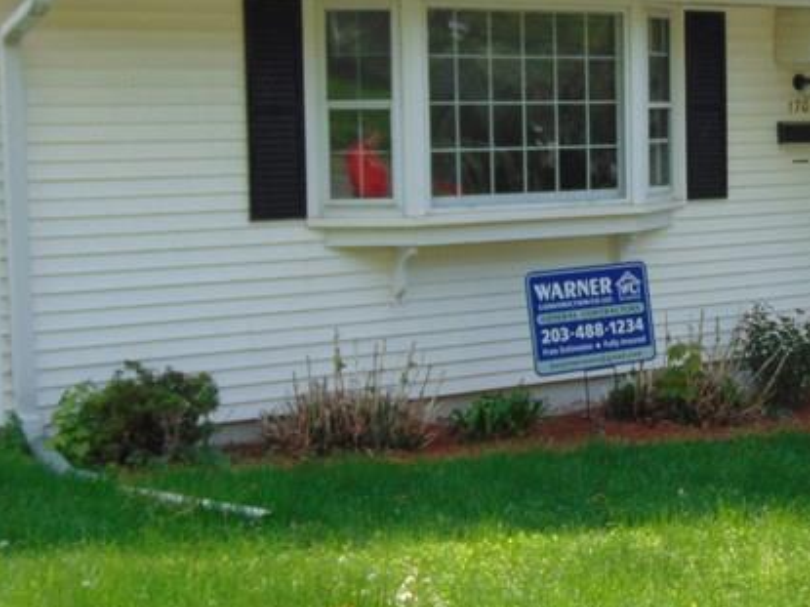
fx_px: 1731
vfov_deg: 19.9
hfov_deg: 25.8
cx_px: 668
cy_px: 246
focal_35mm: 74
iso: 80
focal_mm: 5.4
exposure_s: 1/500
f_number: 3.1
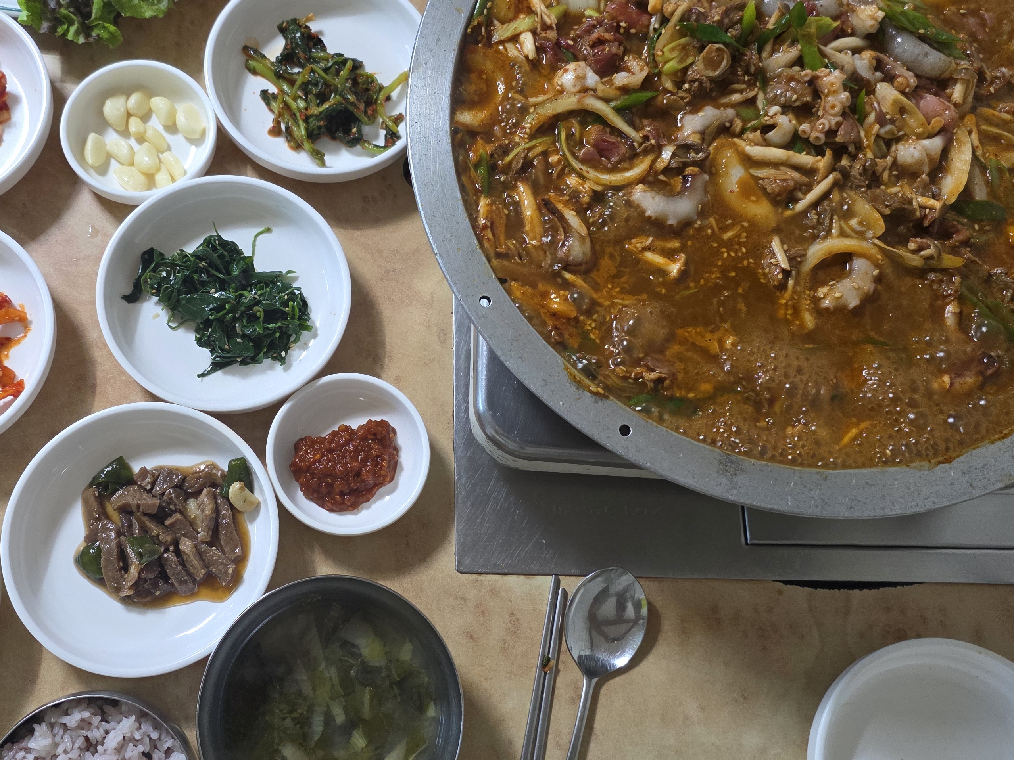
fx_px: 1055
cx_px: 374
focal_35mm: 36
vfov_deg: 39.6
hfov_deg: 50.8
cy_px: 345
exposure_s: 1/120
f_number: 1.7
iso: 320
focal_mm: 6.25
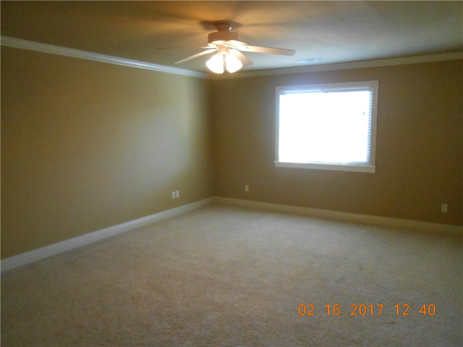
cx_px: 232
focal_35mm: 26
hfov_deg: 67.3
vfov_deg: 53.1
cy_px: 174
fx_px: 348
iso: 800
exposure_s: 1/40
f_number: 3.5
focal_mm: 4.6
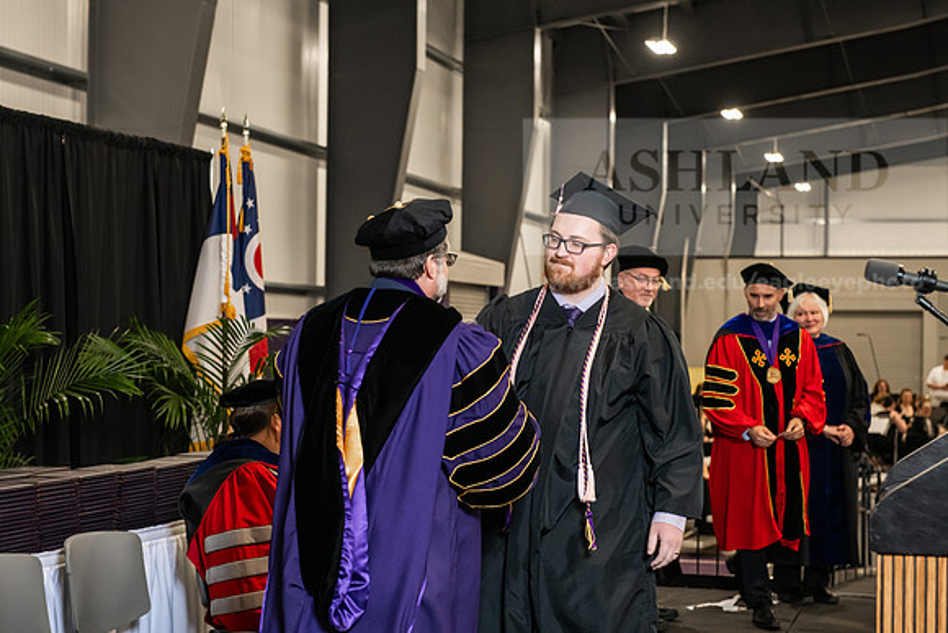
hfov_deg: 28.8
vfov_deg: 19.5
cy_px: 316
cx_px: 474
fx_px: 1844
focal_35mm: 70
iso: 2500
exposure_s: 1/200
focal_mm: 70
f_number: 5
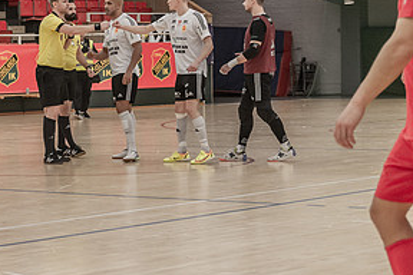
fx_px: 1617
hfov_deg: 14.5
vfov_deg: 9.7
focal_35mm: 141
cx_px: 86
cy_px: 64
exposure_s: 1/640
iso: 2800
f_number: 4.5
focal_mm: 70
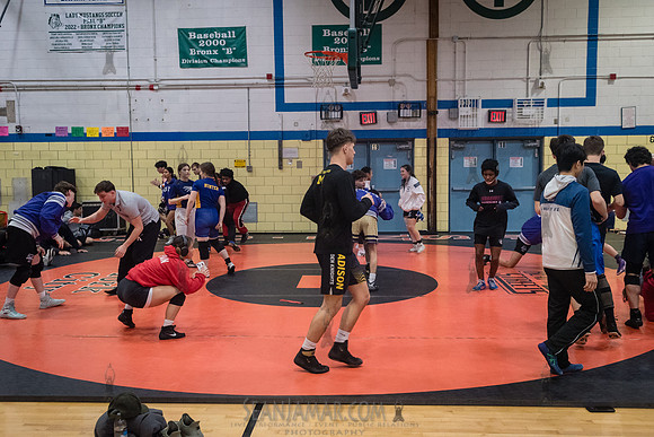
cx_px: 327
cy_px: 218
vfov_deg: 37.9
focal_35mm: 35
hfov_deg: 54.4
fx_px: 636
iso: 8000
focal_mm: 35
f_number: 4
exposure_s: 1/400
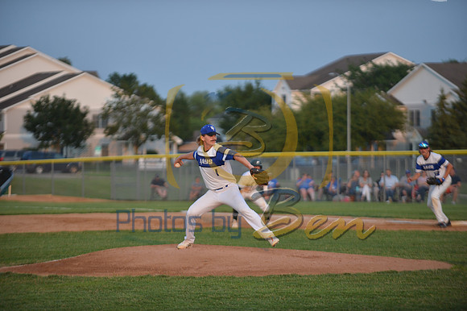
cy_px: 156
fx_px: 2593
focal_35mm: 200
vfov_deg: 6.9
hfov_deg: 10.3
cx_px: 234
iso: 220
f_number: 2.8
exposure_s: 1/1250
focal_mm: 200
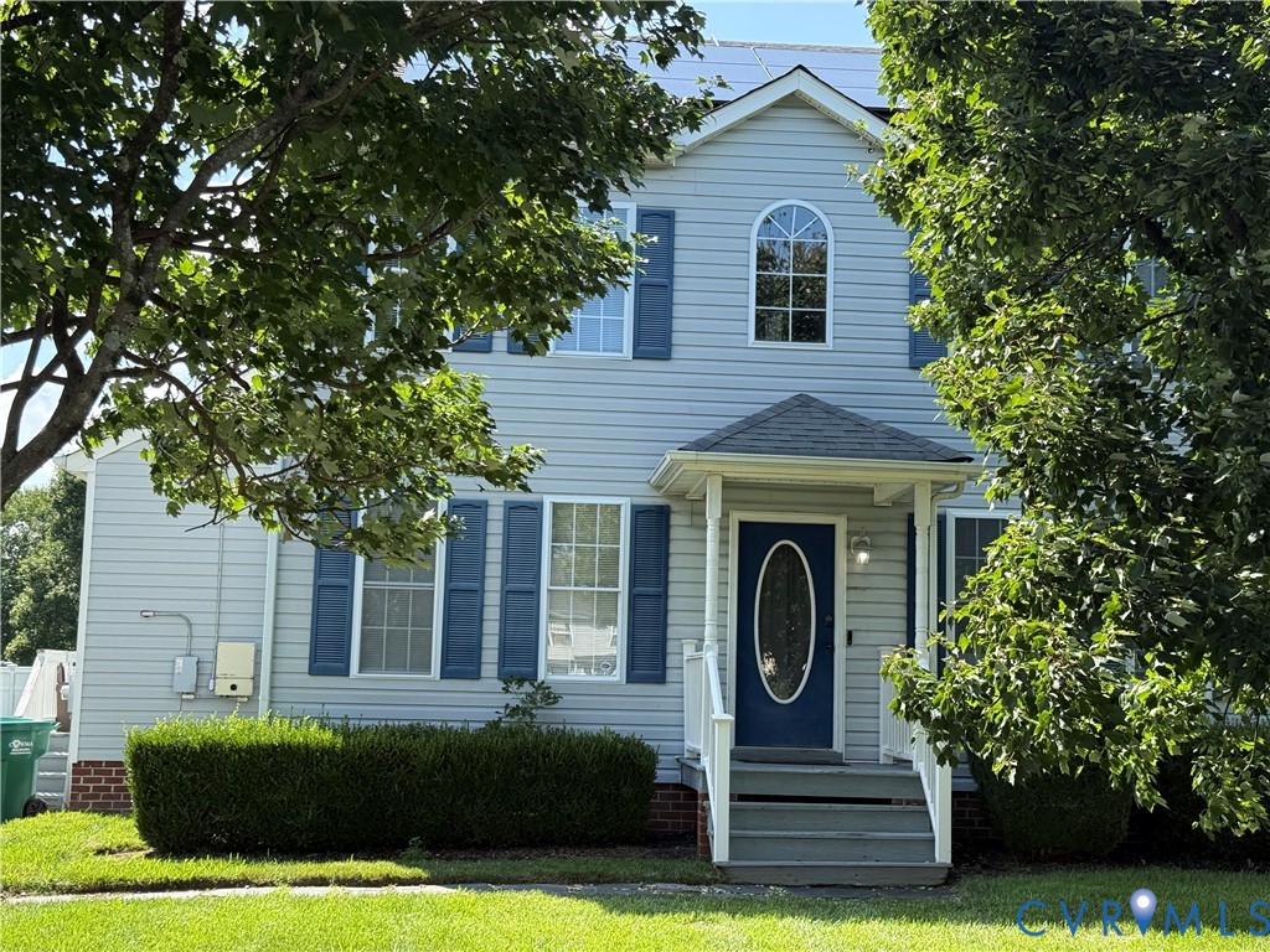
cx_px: 635
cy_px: 476
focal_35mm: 48
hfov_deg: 39.7
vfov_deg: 30.3
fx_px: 1761
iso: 100
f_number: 1.78
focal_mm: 6.76
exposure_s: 1/1330
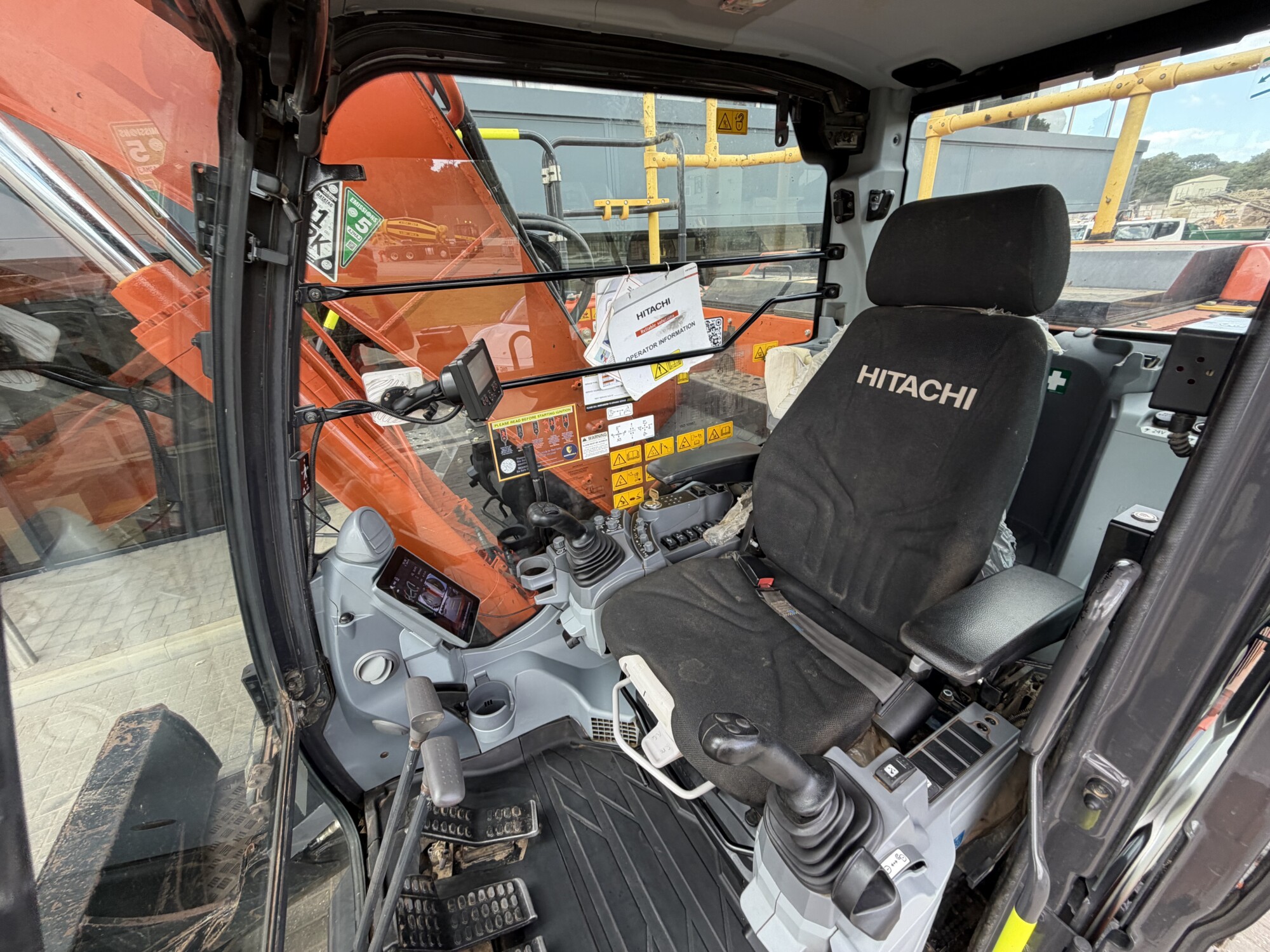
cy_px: 476
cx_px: 635
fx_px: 514
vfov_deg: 85.7
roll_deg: +3.9
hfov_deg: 102.1
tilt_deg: -23.6
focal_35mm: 14
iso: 80
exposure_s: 1/121
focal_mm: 2.22
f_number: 2.2
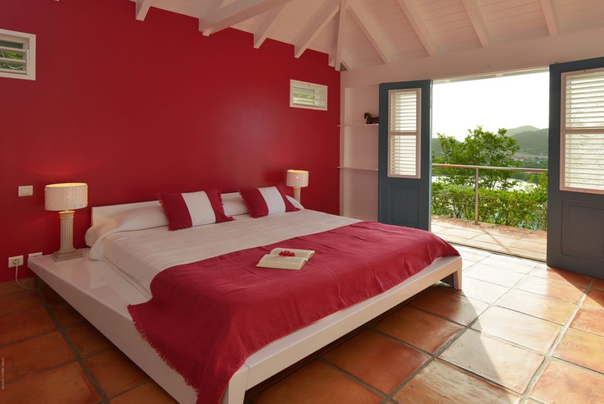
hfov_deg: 86.9
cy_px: 202
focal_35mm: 19
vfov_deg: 64.6
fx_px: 319
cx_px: 302
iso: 100
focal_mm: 19
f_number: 9
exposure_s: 1/50
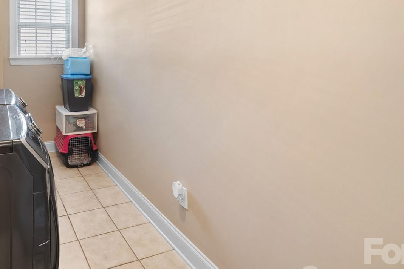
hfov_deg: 70.6
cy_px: 54
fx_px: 258
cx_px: 98
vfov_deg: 51.7
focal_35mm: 23
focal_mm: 12
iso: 250
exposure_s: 1.6
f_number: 9
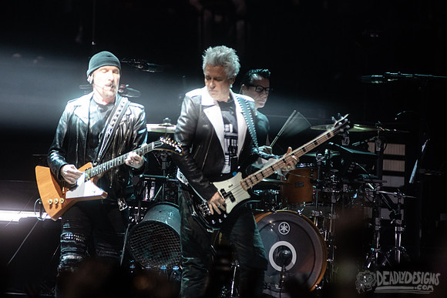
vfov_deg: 4.7
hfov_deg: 7.0
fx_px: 3631
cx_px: 197
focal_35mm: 292
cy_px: 120
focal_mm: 200
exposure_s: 1/400
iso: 2000
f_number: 2.8
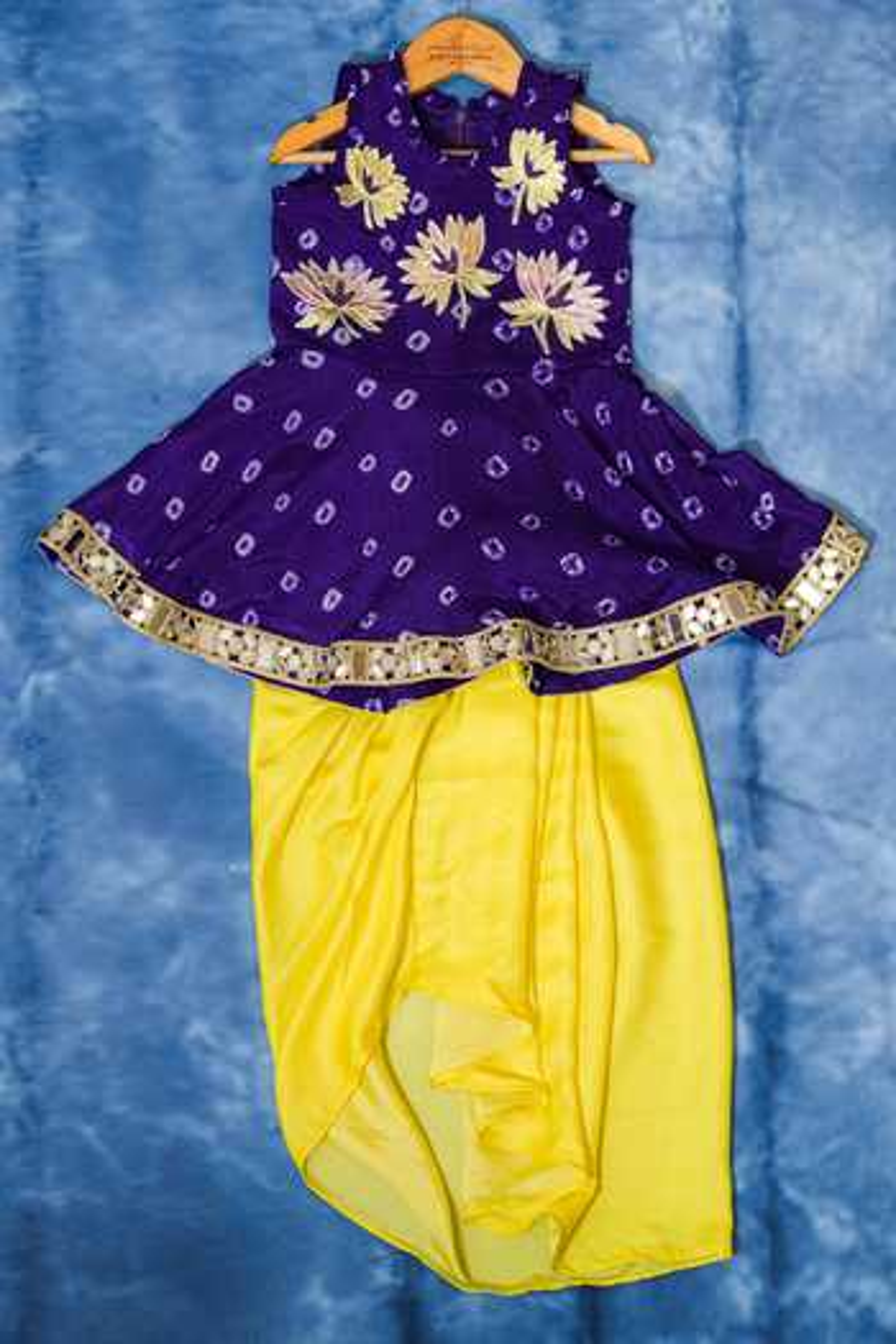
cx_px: 448
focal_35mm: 50
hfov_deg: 27.0
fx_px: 1867
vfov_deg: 39.6
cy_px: 672
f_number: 4
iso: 250
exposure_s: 1/160
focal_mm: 50
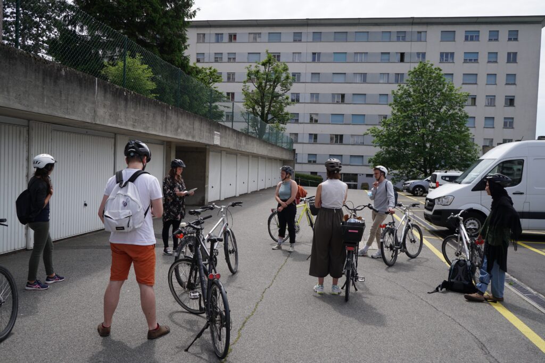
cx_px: 272
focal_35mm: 30
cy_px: 182
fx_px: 454
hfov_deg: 61.9
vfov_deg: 43.6
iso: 100
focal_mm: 20
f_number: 5
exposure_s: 1/800
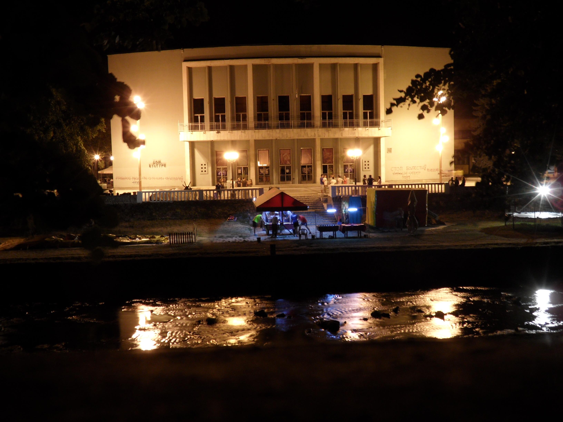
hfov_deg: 56.8
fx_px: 520
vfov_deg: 44.2
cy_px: 211
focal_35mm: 32
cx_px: 282
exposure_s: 1.5
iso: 80
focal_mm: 5.3
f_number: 3.4
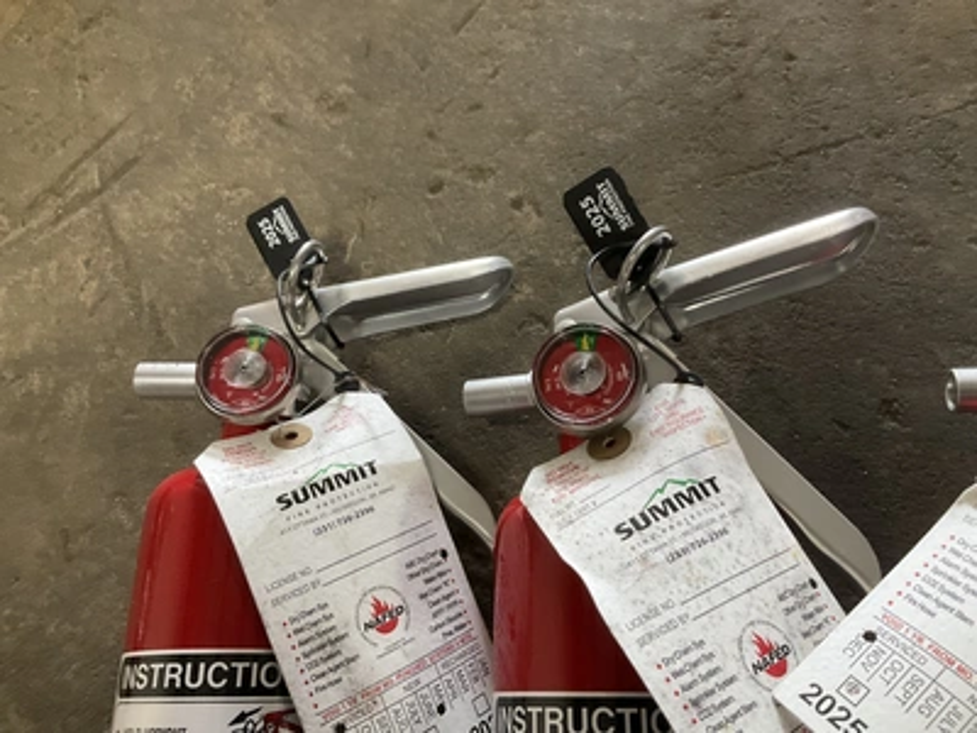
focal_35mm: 29
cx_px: 488
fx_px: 818
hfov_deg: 61.7
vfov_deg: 48.2
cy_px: 366
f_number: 1.8
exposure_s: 1/60
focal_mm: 3
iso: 160
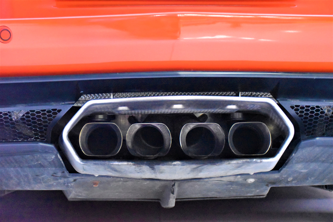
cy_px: 111
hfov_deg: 29.9
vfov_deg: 20.2
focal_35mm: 68
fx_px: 624
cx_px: 166
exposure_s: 1/30
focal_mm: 45
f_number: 4.5
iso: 12800
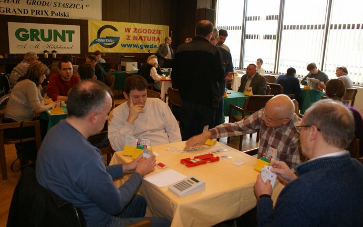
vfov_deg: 40.6
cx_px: 181
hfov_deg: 61.2
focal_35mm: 31
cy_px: 115
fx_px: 307
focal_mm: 20
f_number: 4
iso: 800
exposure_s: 1/30
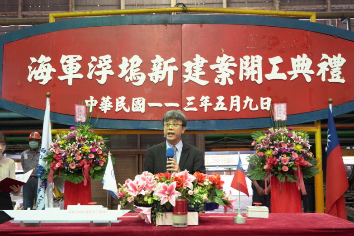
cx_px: 179
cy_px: 116
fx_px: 462
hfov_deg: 41.9
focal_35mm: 47
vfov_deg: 28.6
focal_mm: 46
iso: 6400
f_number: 5
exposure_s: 1/200
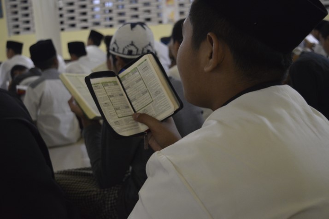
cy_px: 110
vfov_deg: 29.8
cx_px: 164
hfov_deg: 43.6
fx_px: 411
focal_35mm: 45
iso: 2000
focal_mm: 30
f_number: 4.2
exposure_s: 1/15
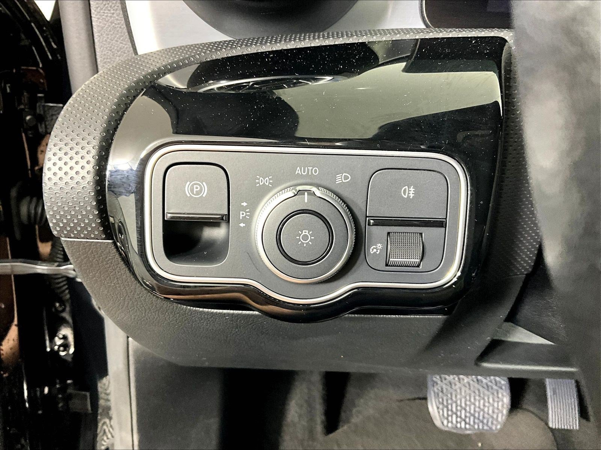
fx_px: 503
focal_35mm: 29
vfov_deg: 48.2
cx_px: 300
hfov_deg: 61.7
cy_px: 225
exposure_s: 1/56
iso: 320
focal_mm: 3
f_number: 1.8
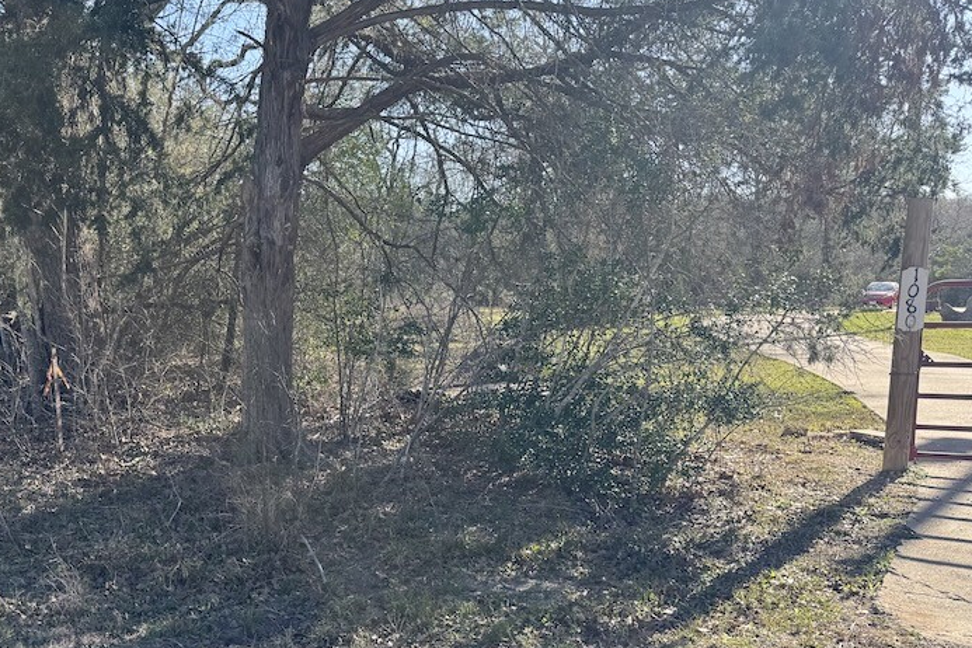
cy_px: 418
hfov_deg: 51.9
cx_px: 306
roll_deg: +0.4
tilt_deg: -9.5
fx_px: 972
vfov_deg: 36.6
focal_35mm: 36
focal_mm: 6.76
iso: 80
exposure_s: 1/707
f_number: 1.78
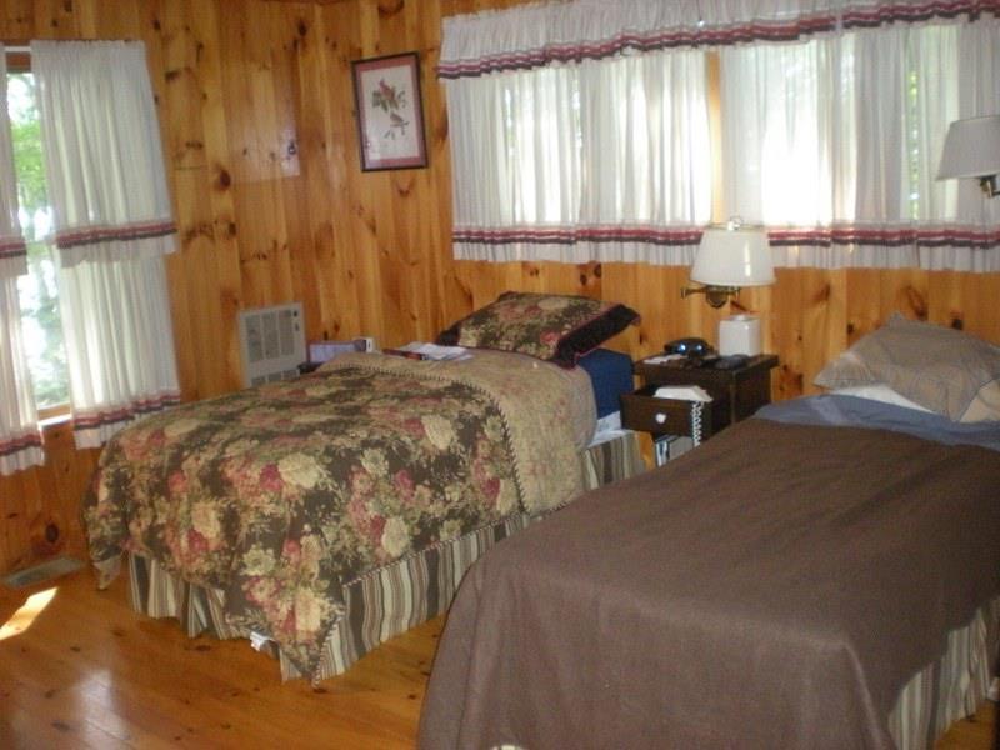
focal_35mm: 38
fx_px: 1098
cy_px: 375
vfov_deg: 37.7
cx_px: 500
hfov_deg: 49.0
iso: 580
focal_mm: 6.3
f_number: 3.1
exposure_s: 1/60
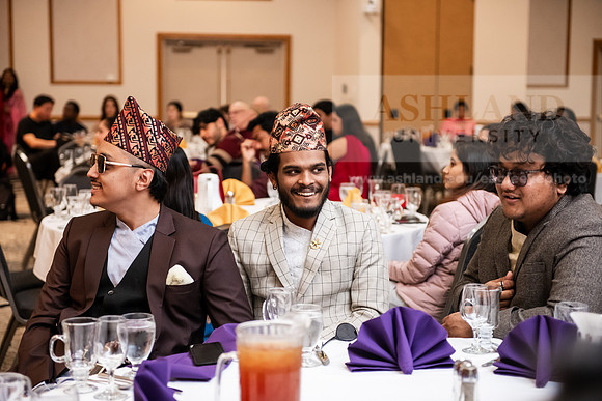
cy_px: 200
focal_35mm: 70
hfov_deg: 28.8
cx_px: 301
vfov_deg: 19.5
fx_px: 1171
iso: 2500
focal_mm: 70
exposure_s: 1/200
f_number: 3.2
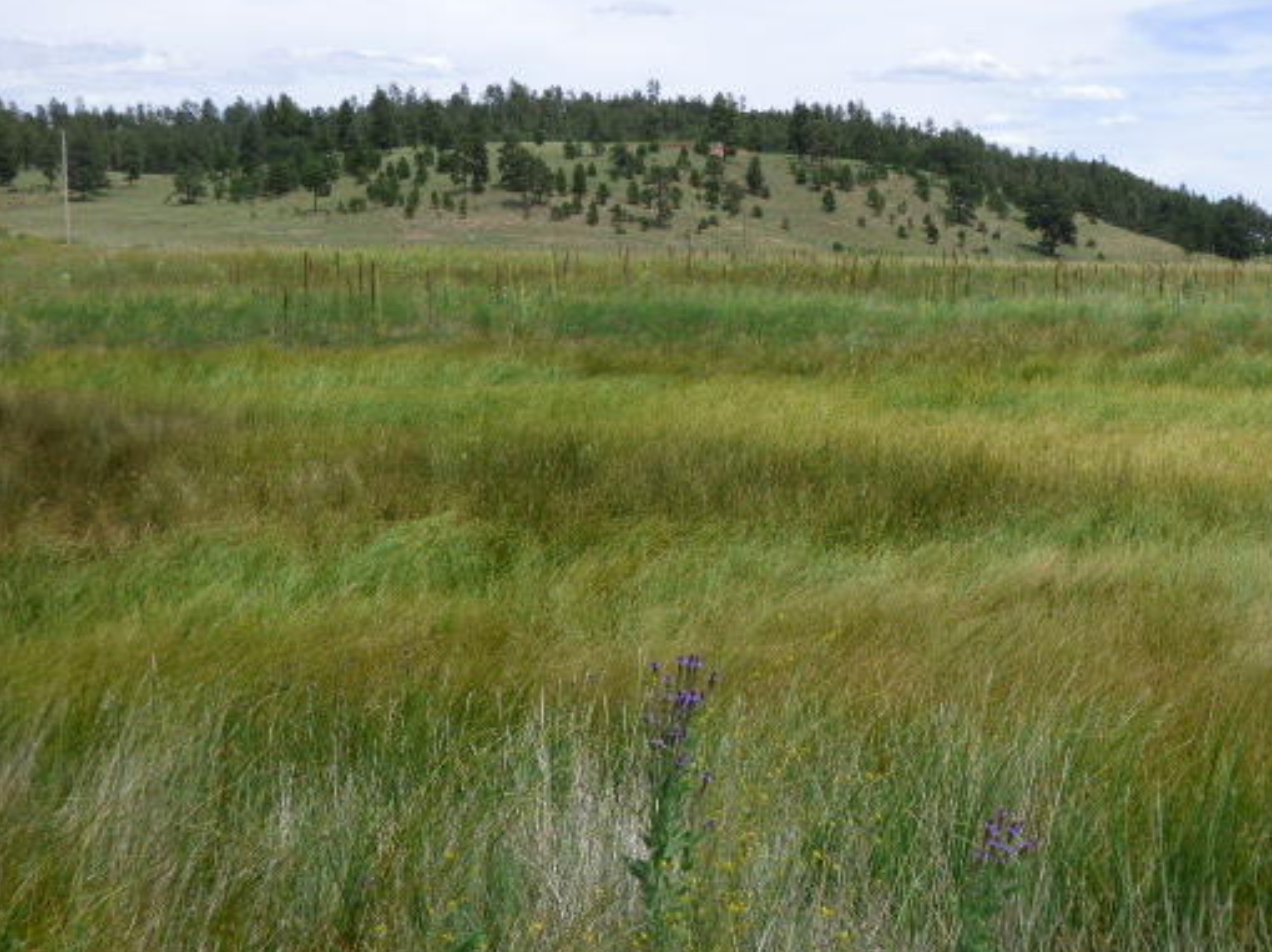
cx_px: 706
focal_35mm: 54
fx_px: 1983
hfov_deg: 35.5
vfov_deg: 27.0
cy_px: 483
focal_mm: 7.37
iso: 100
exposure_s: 1/800
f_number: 3.6
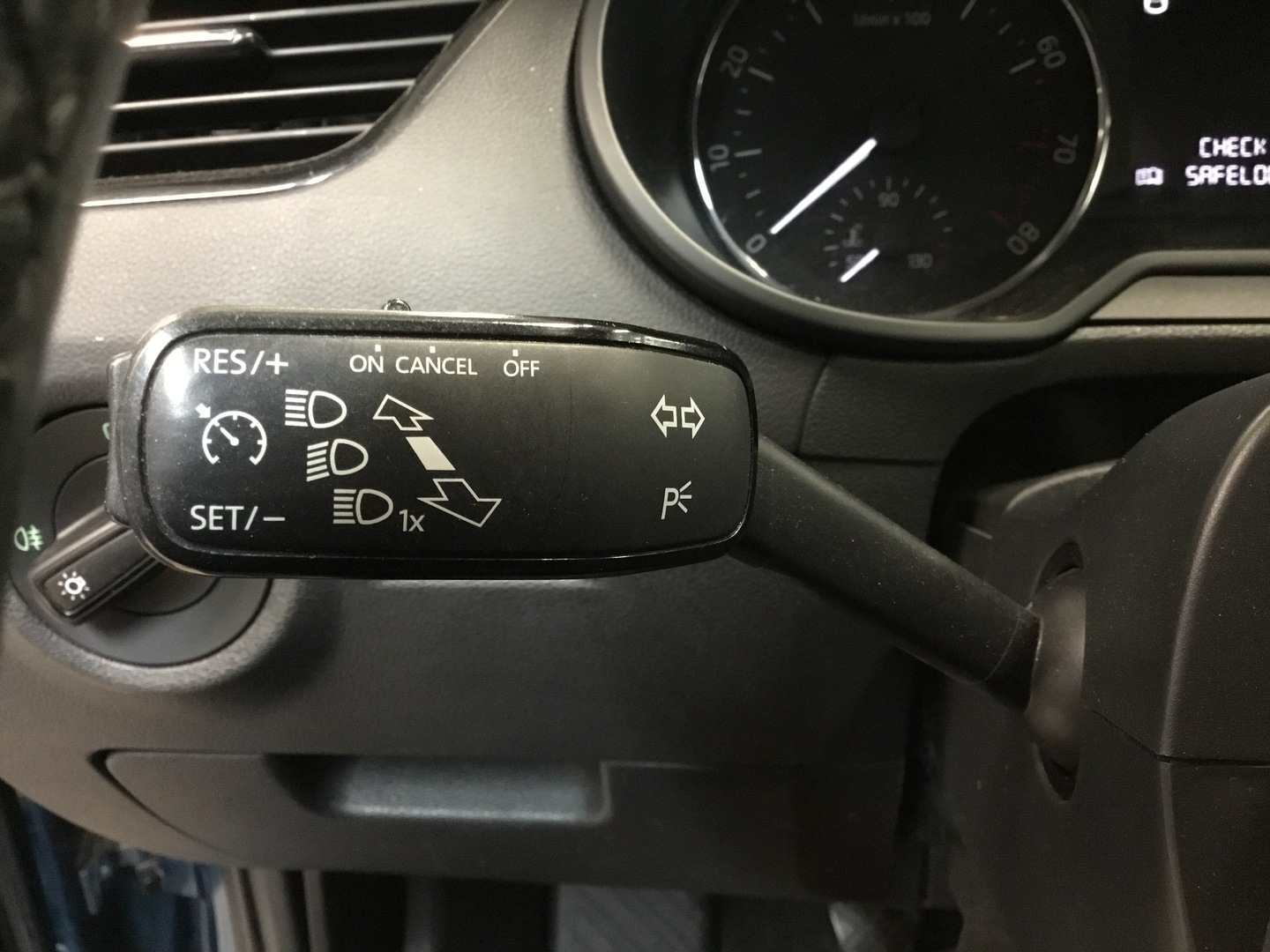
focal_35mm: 31
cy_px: 476
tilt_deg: -25.1
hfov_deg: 58.4
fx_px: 1137
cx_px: 635
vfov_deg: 45.4
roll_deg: +3.6
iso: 500
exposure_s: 1/17
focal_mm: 3.3
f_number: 2.4
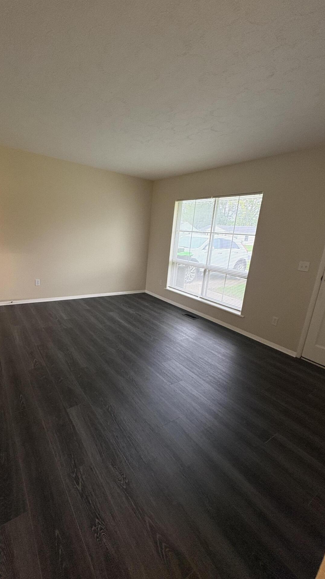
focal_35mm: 16
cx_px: 149
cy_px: 300
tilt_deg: -14.0
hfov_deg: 66.9
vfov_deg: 99.3
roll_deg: -3.6
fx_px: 245
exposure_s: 1/60
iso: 250
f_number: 2.2
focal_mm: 2.22
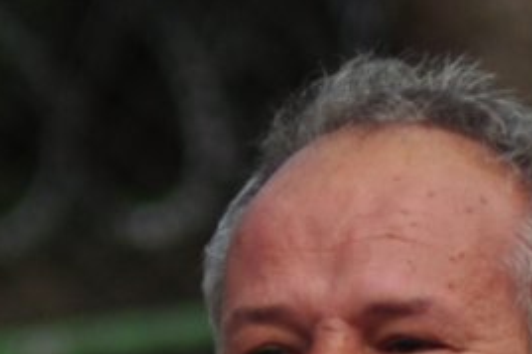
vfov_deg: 0.7
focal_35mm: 1883
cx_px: 337
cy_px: 888
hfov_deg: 1.1
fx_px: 27792
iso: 200
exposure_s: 1/500
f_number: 5.6
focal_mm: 210
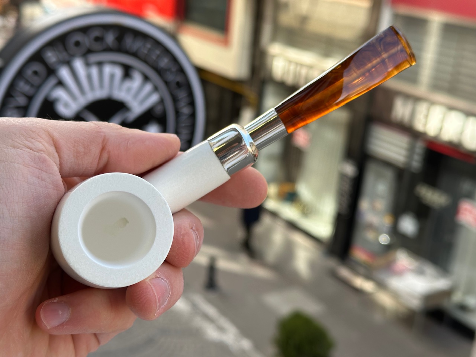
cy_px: 178
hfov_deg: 39.7
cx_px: 238
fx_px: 660
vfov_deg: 30.3
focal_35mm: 48
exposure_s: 1/527
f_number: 1.78
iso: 64
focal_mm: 6.86
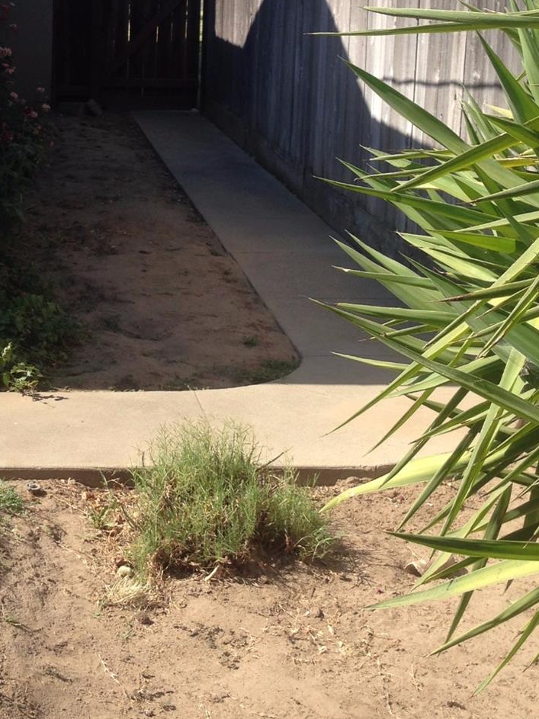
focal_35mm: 70
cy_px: 111
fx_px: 1454
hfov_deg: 20.8
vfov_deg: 27.1
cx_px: 114
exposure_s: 1/763
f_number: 2.4
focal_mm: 4.12
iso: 50
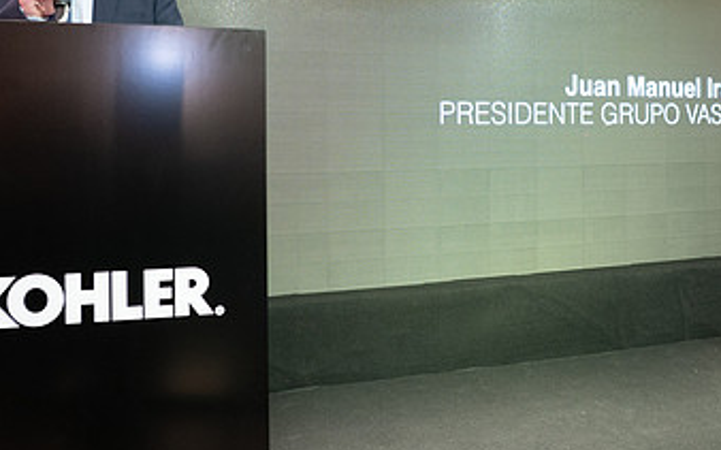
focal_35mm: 35
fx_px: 688
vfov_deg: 35.8
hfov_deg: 55.3
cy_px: 140
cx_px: 395
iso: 1600
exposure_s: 1/200
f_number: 3.5
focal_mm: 20
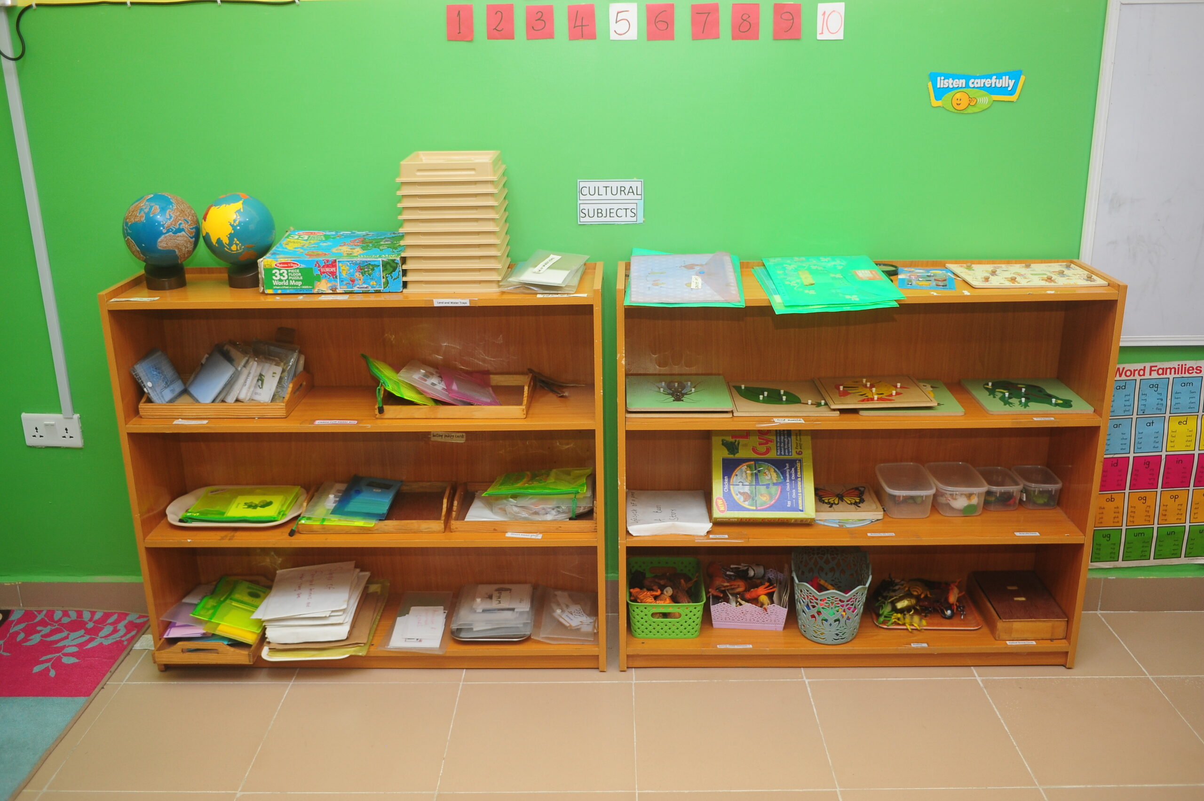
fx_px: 1170
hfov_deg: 54.5
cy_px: 400
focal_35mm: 35
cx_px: 602
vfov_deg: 37.8
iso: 640
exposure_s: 1/160
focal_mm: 35
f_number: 3.2
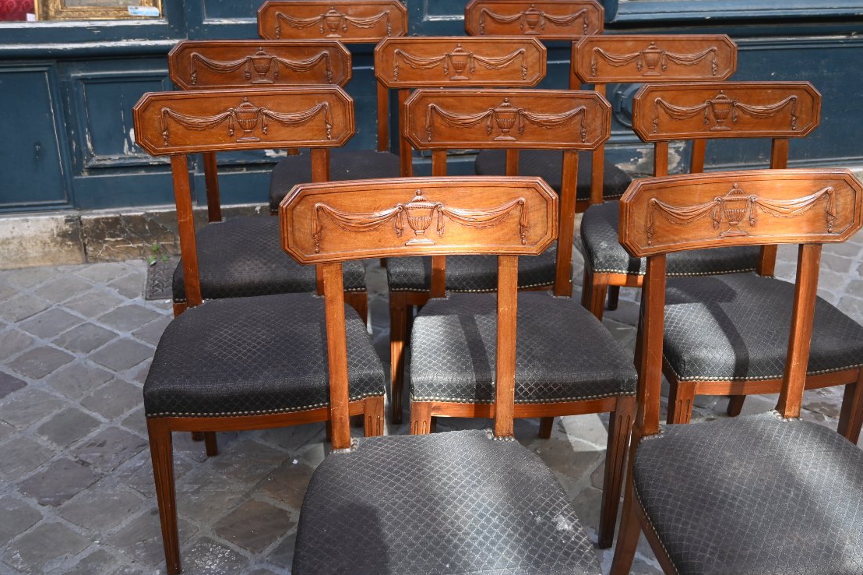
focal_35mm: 40
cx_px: 456
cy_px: 273
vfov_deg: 33.5
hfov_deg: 48.6
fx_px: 954
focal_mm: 24.5
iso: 280
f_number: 4
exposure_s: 1/250
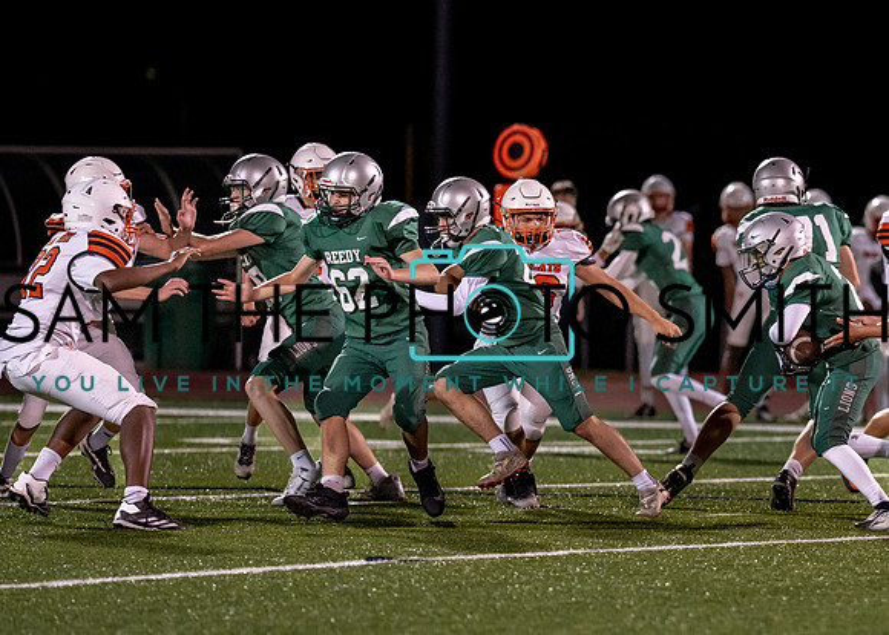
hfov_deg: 6.1
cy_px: 354
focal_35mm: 327
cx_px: 1047
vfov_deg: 4.4
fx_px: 8263
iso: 1600
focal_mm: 135
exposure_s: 1/1250
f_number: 1.8
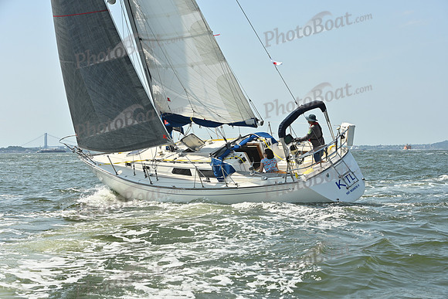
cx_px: 224
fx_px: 871
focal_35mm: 70
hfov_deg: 28.8
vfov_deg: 19.5
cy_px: 150
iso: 320
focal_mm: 70
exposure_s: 1/1250
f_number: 8
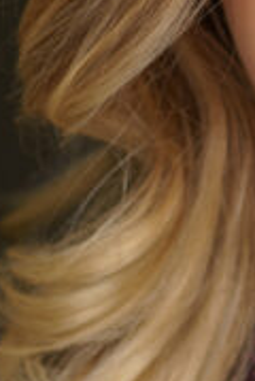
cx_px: 439
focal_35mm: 485
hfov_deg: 2.8
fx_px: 5133
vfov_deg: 4.2
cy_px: 358
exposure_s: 1/200
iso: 50
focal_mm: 85
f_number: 2.8
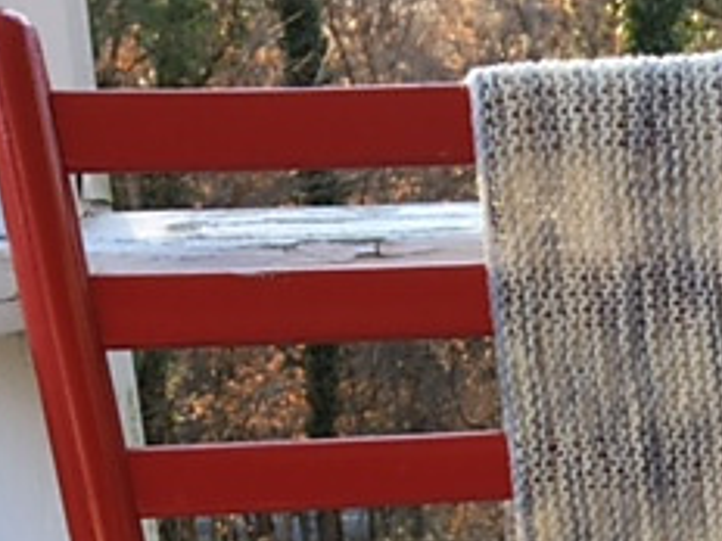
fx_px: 1669
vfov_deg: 16.1
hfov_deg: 24.3
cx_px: 504
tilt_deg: -24.1
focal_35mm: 80
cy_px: 917
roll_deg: +2.2
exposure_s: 1/60
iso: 25
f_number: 2.2
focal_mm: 4.15
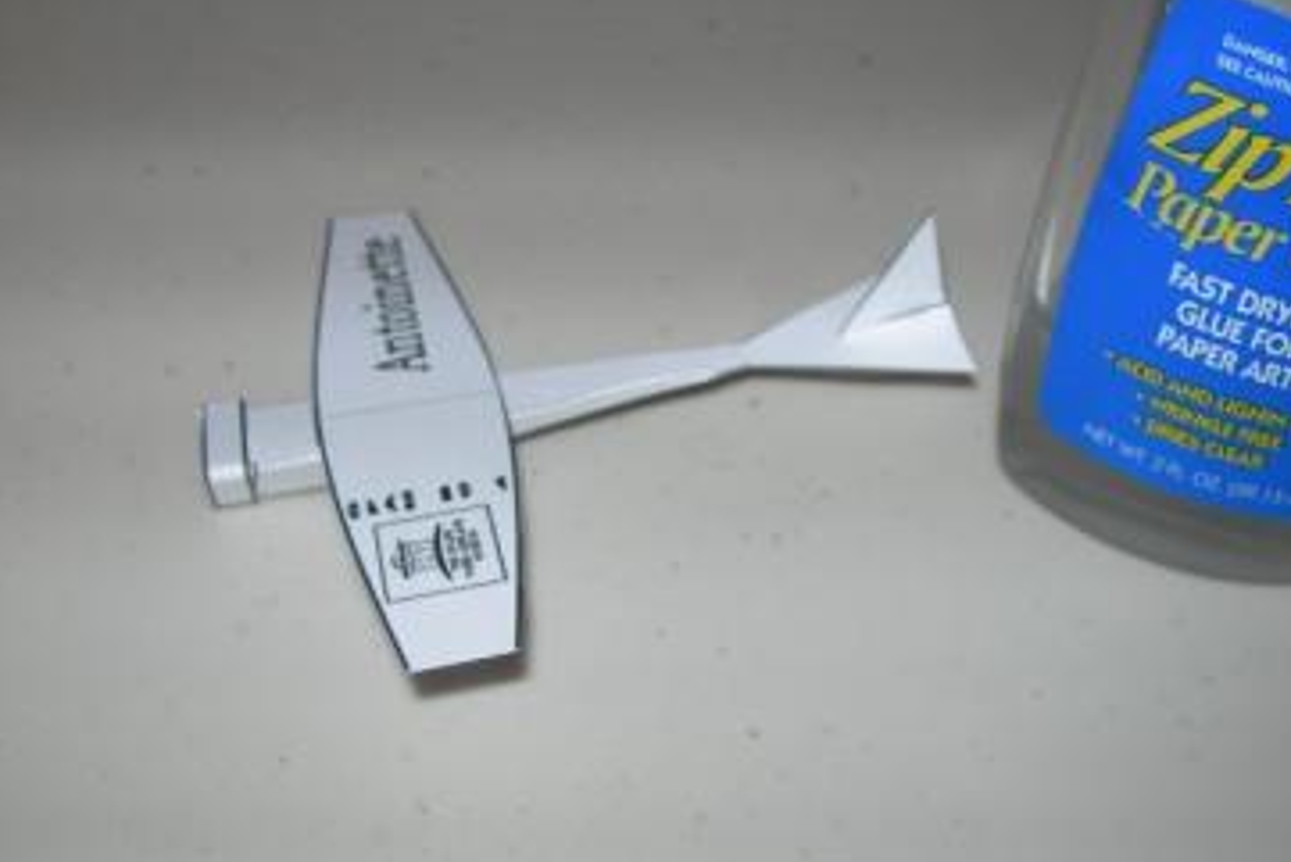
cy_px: 533
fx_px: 1758
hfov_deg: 40.3
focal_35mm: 49
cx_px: 651
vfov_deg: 27.5
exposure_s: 1/60.1
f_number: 2.8
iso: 50
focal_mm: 7.8
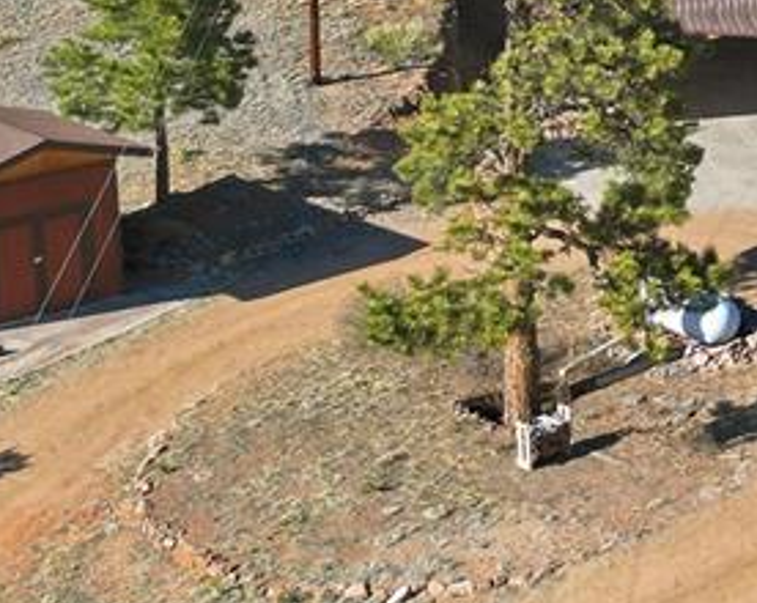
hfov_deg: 18.8
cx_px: 1201
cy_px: -160
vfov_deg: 16.7
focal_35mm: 87
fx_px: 1946
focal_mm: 6.7
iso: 110
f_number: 1.7
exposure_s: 1/2000
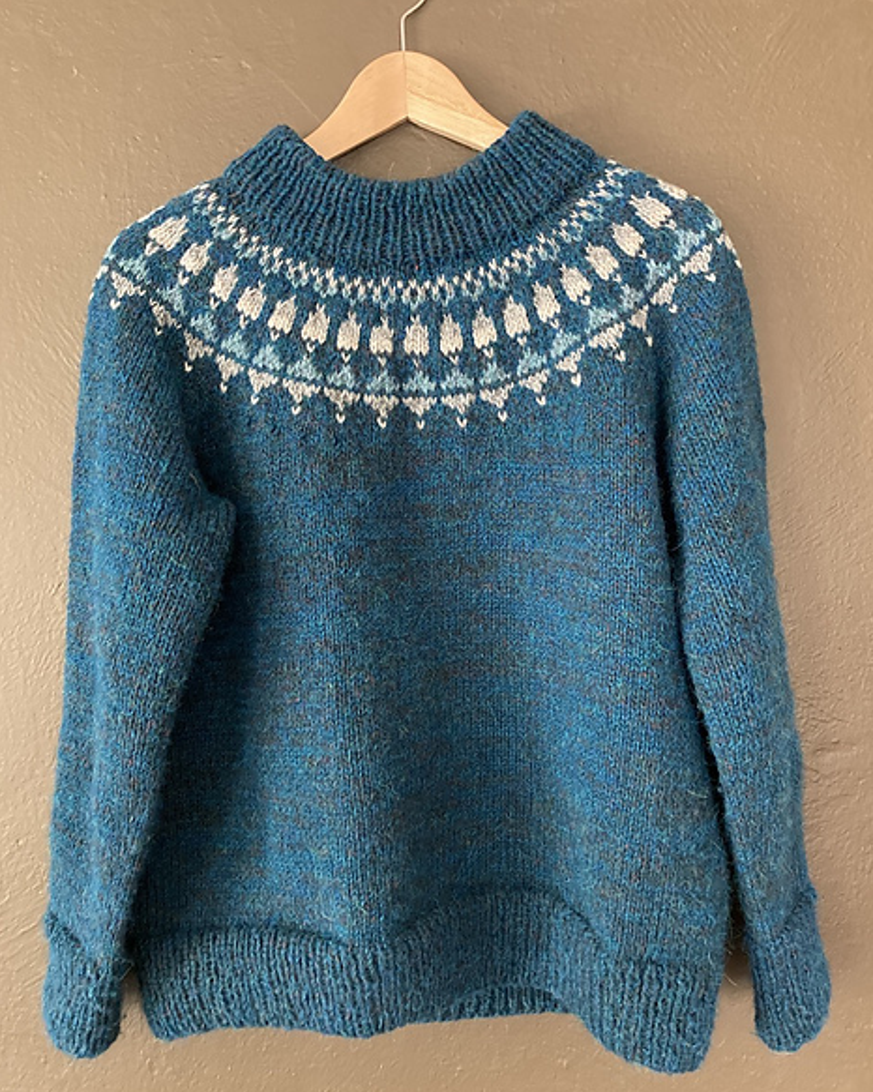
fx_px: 969
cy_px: 500
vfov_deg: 58.7
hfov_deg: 48.5
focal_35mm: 30
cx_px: 431
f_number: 1.8
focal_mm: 3.99
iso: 500
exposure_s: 1/30
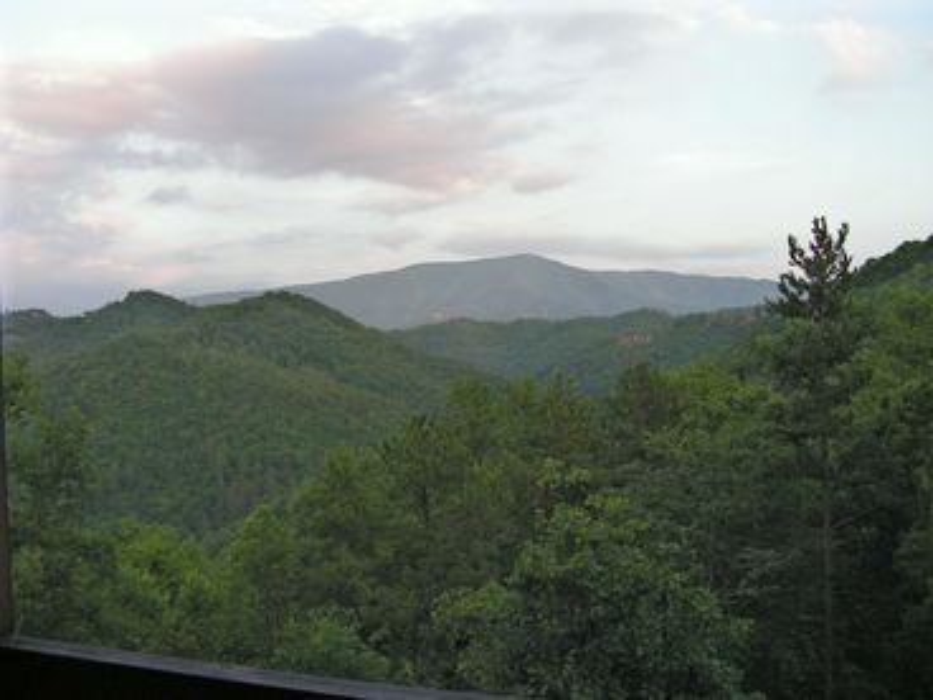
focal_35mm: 36
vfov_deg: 39.7
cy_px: 350
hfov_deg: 51.4
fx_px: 970
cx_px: 466
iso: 64
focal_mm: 6
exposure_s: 1/100
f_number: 3.2
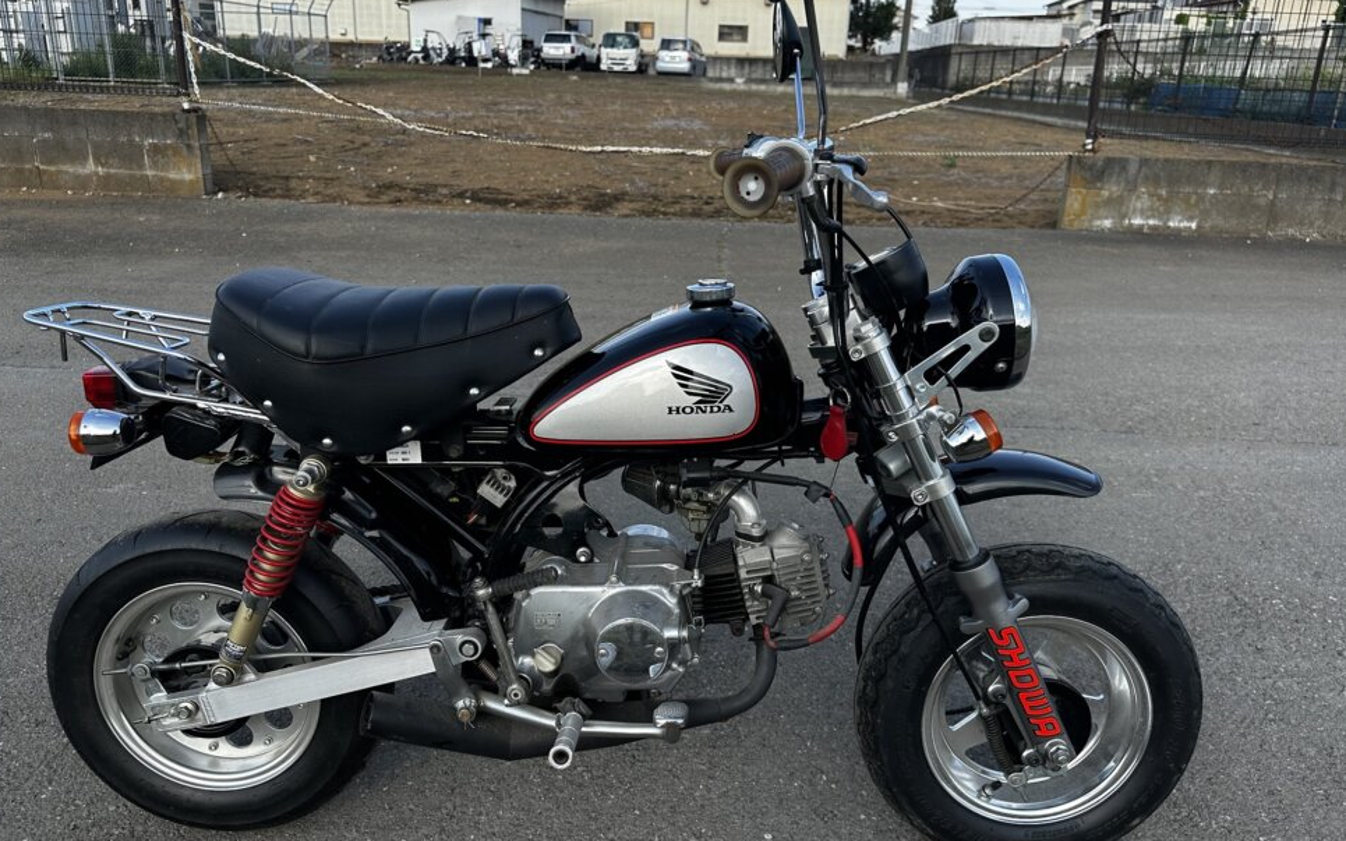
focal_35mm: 27
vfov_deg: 46.0
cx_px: 674
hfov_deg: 68.4
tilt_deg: -19.4
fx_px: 990
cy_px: 418
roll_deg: -1.8
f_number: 1.78
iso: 80
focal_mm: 6.86
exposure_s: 1/1198
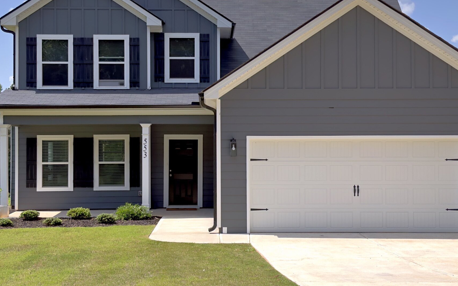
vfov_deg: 19.4
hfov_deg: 30.6
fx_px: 836
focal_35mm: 67
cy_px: 120
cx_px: 228
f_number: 1.78
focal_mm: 6.76
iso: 80
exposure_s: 1/3610
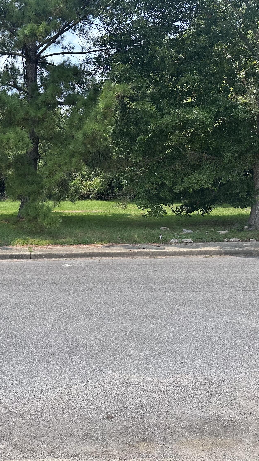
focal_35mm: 35
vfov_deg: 56.6
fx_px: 427
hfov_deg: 31.5
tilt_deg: -4.9
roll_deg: +1.1
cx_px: 7
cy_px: 230
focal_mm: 6.86
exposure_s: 1/3597
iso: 80
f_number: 1.78
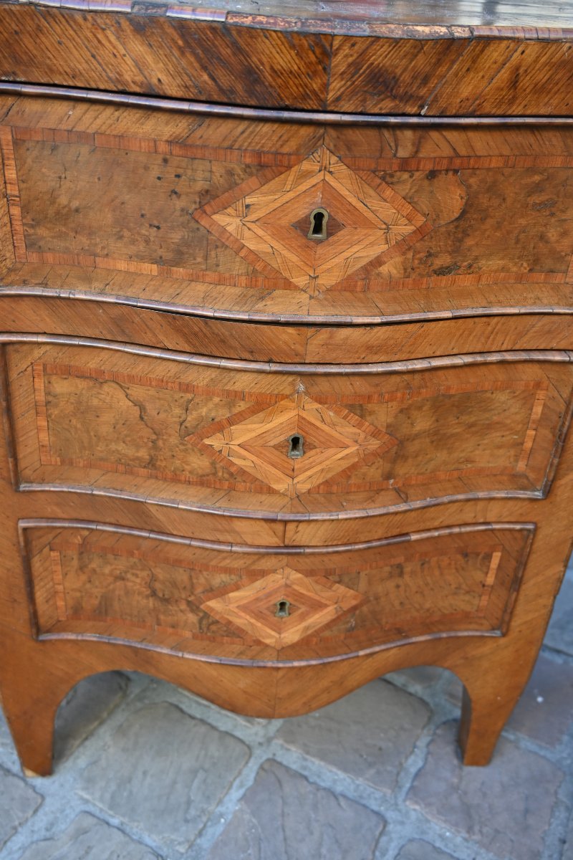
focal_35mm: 33
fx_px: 788
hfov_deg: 40.0
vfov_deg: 57.2
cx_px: 286
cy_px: 430
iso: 400
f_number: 3.5
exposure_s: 1/125
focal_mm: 22
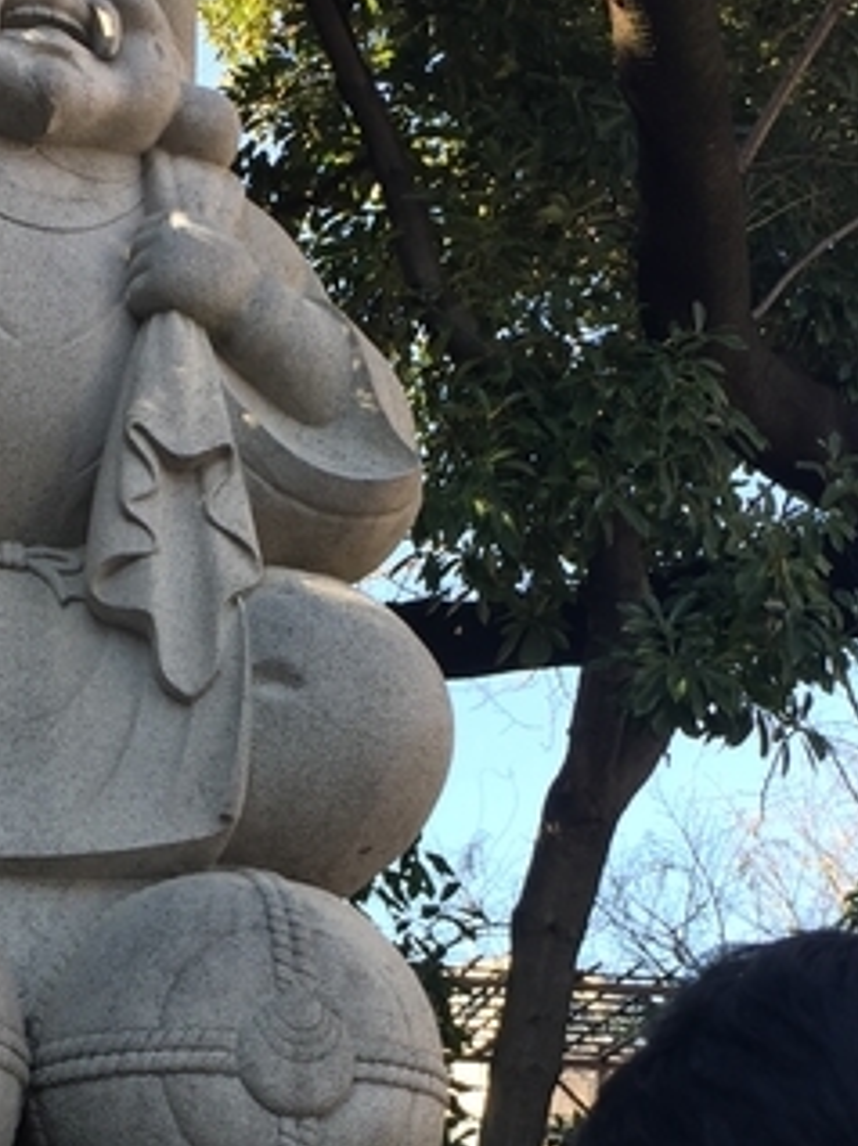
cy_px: 915
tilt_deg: +18.2
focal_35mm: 73
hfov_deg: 20.1
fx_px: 2416
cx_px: 281
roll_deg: +0.4
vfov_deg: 26.2
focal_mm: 4.15
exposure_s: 1/176
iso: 32
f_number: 2.2
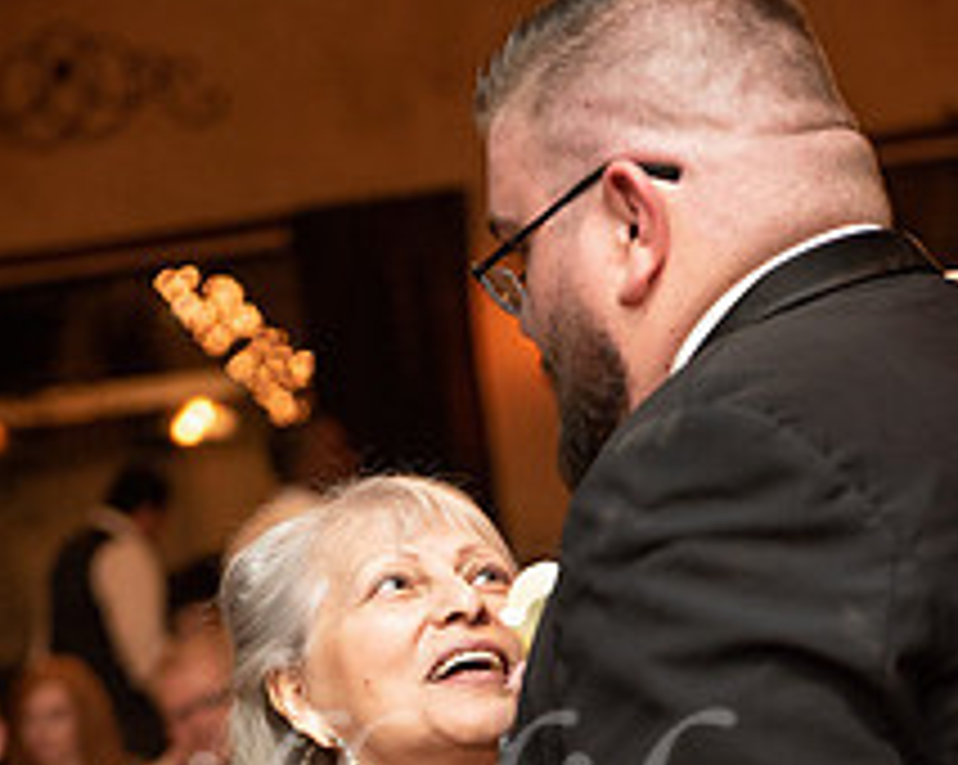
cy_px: 900
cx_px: 553
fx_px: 3937
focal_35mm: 139
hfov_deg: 13.9
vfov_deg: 10.9
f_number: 3.2
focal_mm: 70
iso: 3200
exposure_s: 1/125
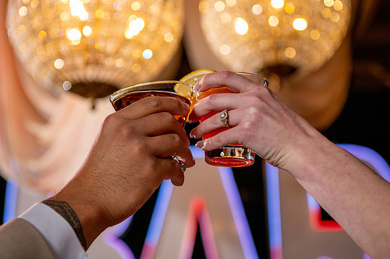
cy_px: 90
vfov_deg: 17.1
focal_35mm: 80
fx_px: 861
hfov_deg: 25.5
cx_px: 194
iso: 640
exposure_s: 1/500
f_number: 3.5
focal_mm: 60
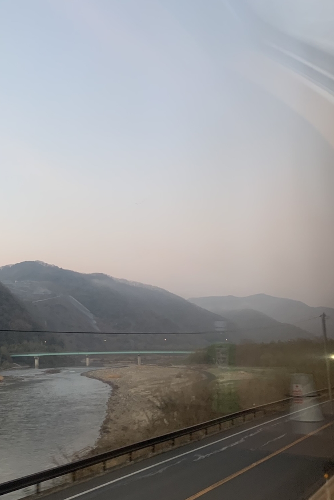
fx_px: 515
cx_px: 94
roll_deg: +2.8
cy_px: 254
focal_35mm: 37
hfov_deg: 35.3
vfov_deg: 51.9
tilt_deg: +10.5
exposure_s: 1/86
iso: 100
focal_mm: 4.25
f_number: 1.8
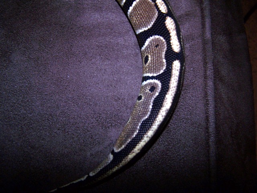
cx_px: 128
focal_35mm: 38
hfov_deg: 49.0
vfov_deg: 37.7
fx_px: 282
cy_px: 96
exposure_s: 1/60
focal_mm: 6.3
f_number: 2.8
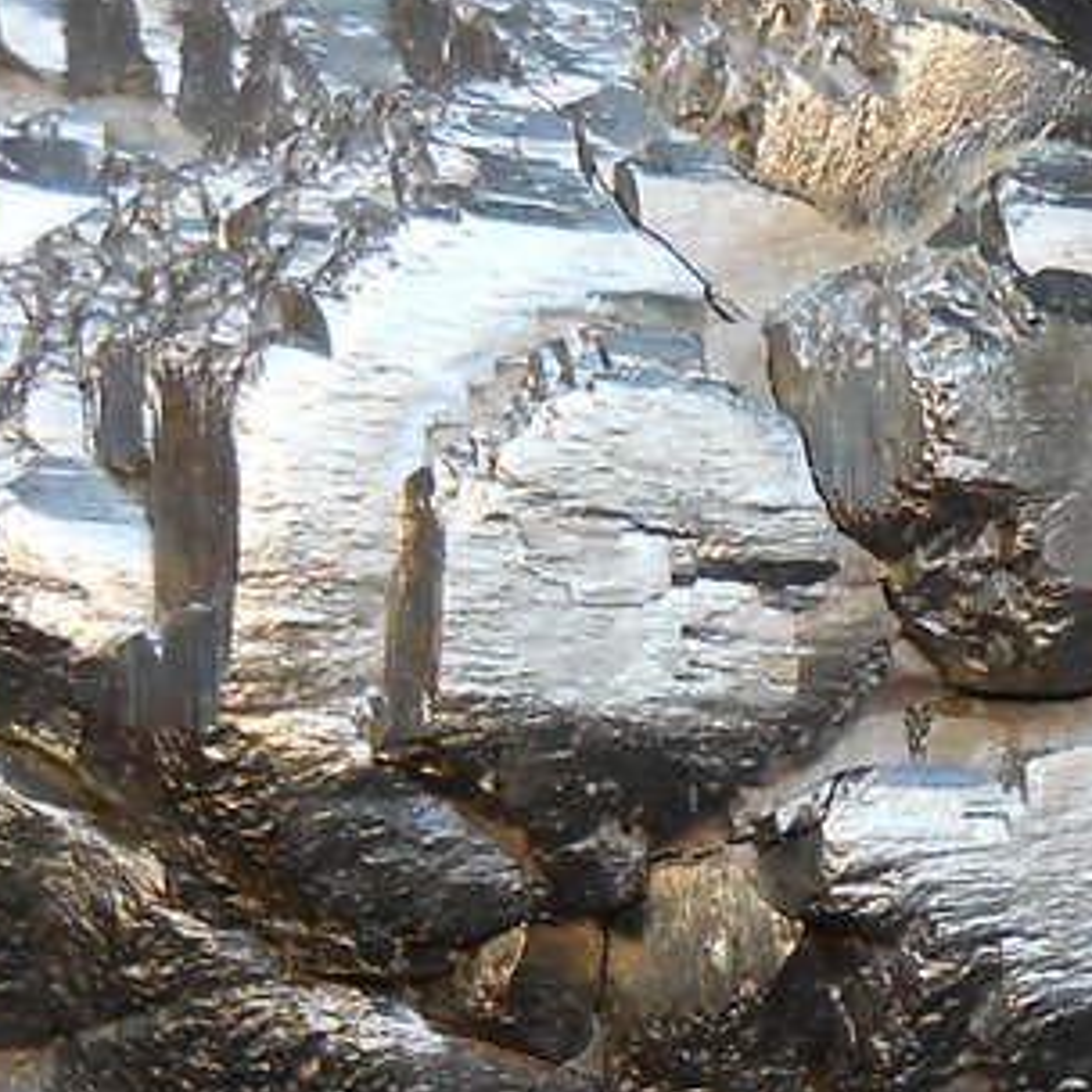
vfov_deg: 14.3
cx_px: 700
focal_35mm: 121
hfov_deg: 14.4
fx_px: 4319
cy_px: 984
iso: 125
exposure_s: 1/30
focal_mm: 4.6
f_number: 3.5
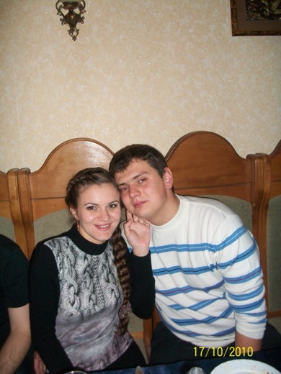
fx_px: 368
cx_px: 140
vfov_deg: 54.0
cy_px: 187
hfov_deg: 41.8
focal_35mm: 34
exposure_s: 1/60
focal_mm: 5.7
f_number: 2.8
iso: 160
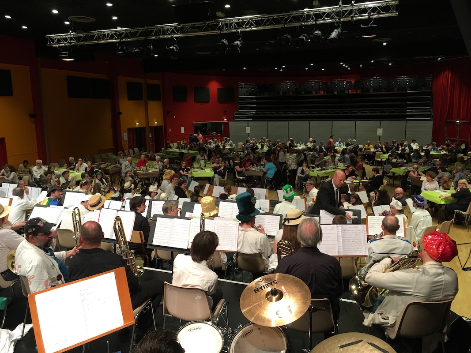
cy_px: 176
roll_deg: +0.7
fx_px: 395
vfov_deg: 48.2
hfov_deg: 61.7
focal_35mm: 29
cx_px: 236
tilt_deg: -10.8
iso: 125
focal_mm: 4.15
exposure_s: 1/33
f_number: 2.2
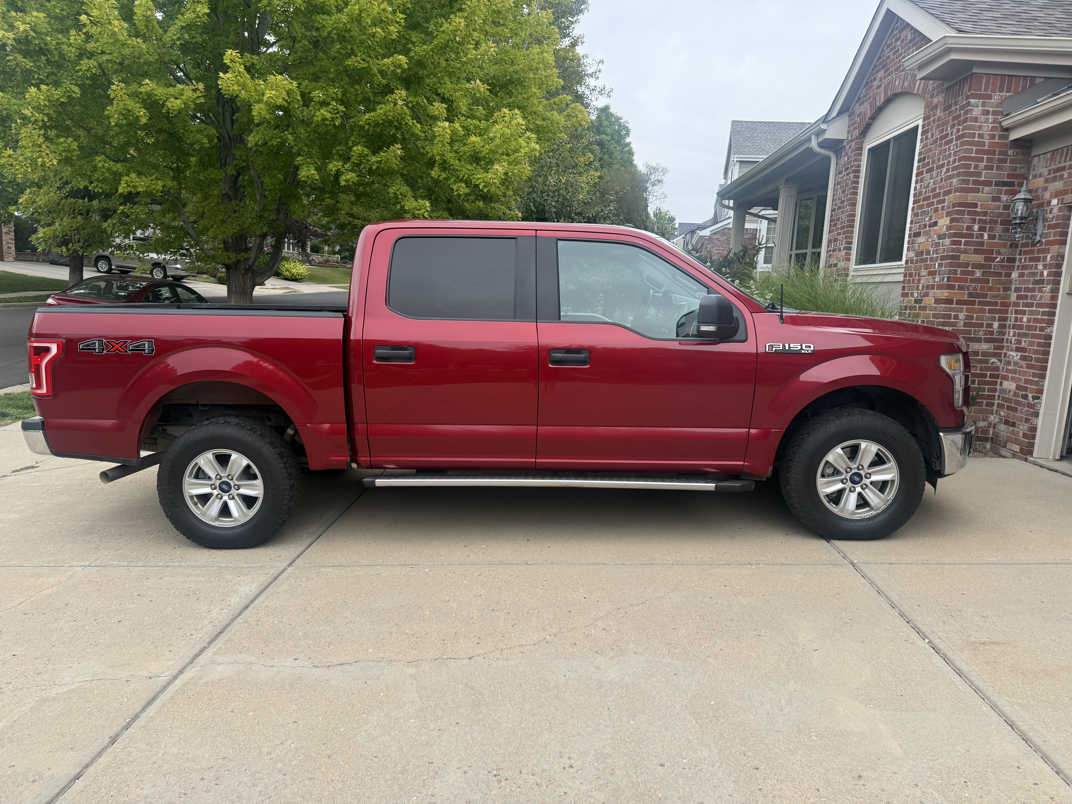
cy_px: 402
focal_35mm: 24
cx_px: 536
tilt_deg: -7.8
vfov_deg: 56.8
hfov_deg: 71.6
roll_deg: -2.9
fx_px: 743
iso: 100
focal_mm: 6.76
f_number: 1.78
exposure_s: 1/1949
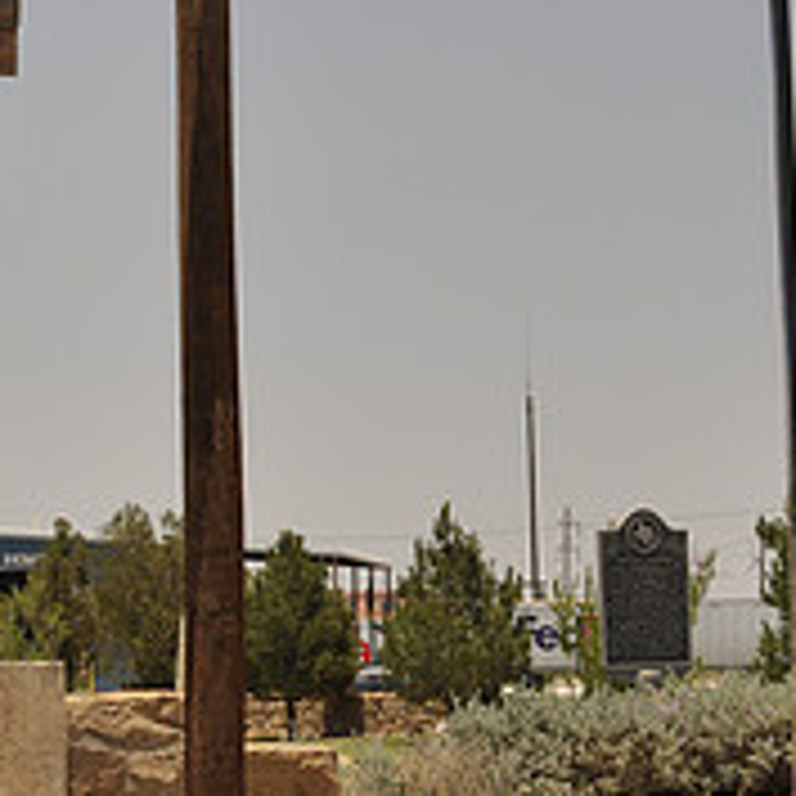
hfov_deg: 11.6
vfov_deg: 11.9
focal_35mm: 146
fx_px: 3809
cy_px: 133
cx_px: -256
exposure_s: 1/250
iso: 200
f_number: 8
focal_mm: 35
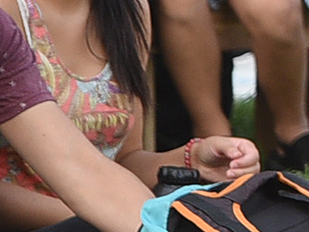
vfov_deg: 1.1
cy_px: -343
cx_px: 1238
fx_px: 12122
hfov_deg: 1.4
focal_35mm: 1358
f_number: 4
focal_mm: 160
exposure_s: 1/500
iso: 400
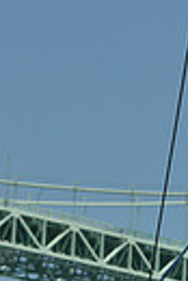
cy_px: 568
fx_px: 3133
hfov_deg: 3.4
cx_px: 124
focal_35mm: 401
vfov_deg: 5.0
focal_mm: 90
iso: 400
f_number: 5.6
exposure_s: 1/1000
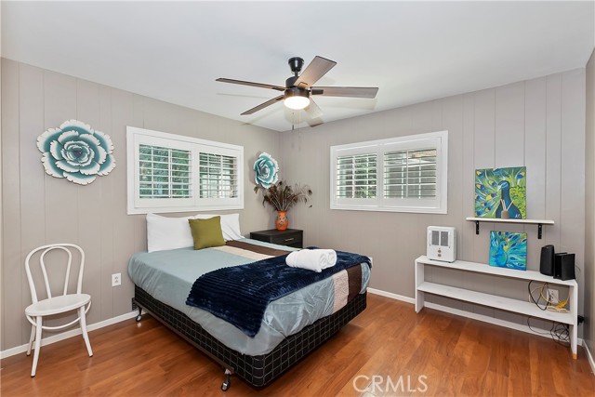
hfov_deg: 100.4
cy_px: 198
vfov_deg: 77.4
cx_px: 298
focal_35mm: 15
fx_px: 248
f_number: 8
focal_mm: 10
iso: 400
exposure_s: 1/30
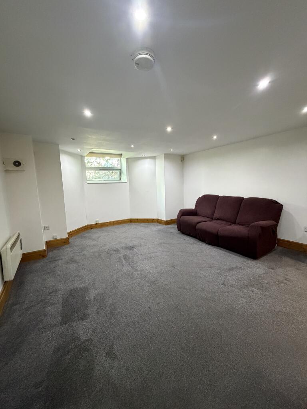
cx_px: 154
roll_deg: +2.4
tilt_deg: -7.2
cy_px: 204
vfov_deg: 102.1
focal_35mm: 14
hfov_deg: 85.7
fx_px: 166
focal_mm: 2.22
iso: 800
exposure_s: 1/50
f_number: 2.2
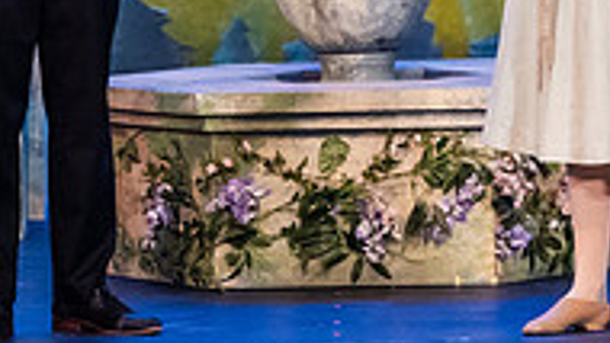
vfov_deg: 2.4
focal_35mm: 511
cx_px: 308
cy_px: -117
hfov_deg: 4.2
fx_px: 8268
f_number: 3.5
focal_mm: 160
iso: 3200
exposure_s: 1/250
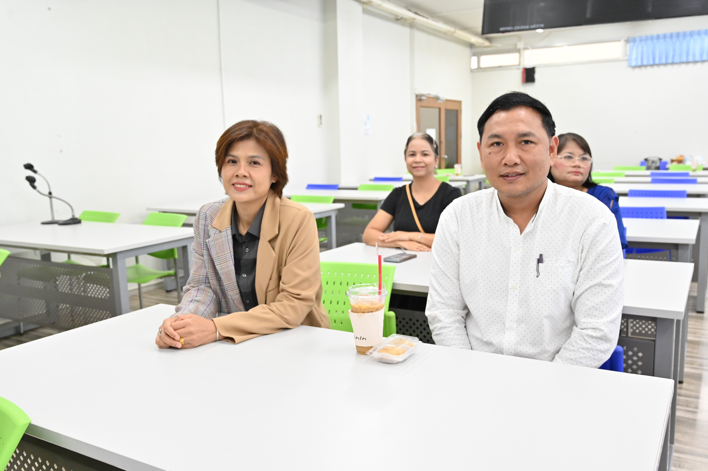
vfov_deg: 41.7
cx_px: 354
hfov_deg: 59.5
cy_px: 236
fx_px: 619
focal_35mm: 32
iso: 3200
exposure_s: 1/60
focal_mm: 31.5
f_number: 5.6
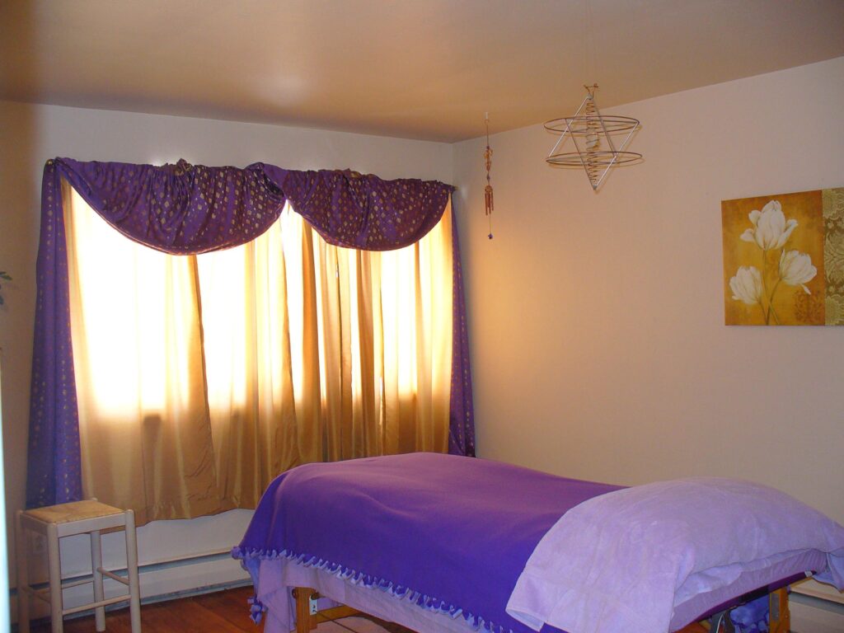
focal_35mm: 37
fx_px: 902
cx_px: 422
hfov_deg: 50.1
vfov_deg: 38.7
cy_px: 316
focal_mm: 6.1
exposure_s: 1/13
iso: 100
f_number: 2.8
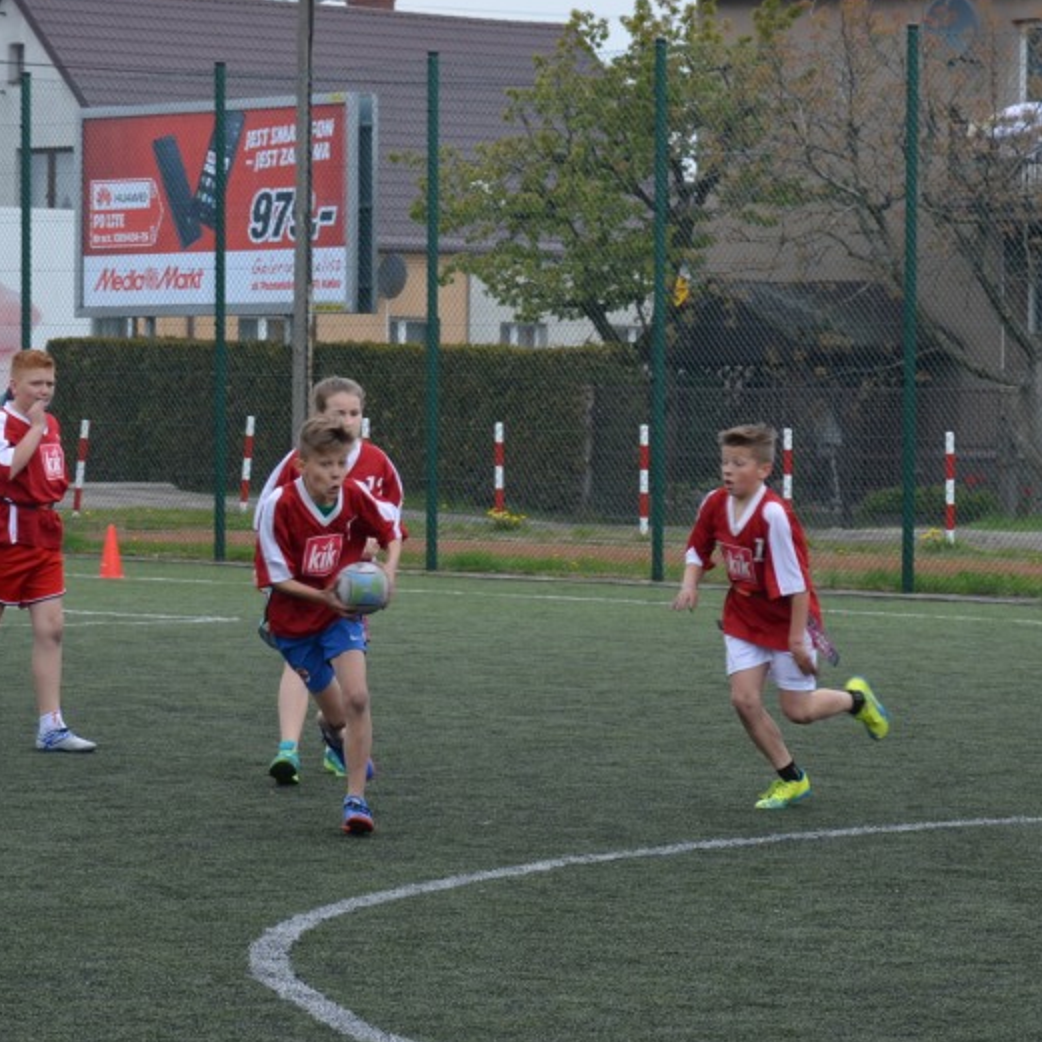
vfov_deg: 11.3
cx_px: 628
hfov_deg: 11.3
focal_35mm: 155
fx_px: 5279
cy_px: 520
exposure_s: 1/200
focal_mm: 62
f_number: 7.1
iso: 200
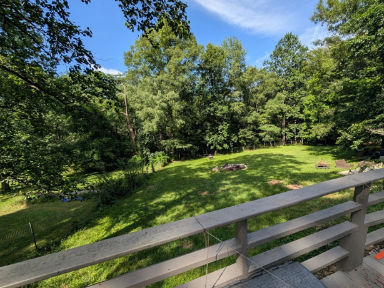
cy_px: 149
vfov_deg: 89.9
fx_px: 144
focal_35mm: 13
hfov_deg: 106.0
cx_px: 205
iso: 52
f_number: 1.7
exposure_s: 1/1272
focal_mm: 2.02
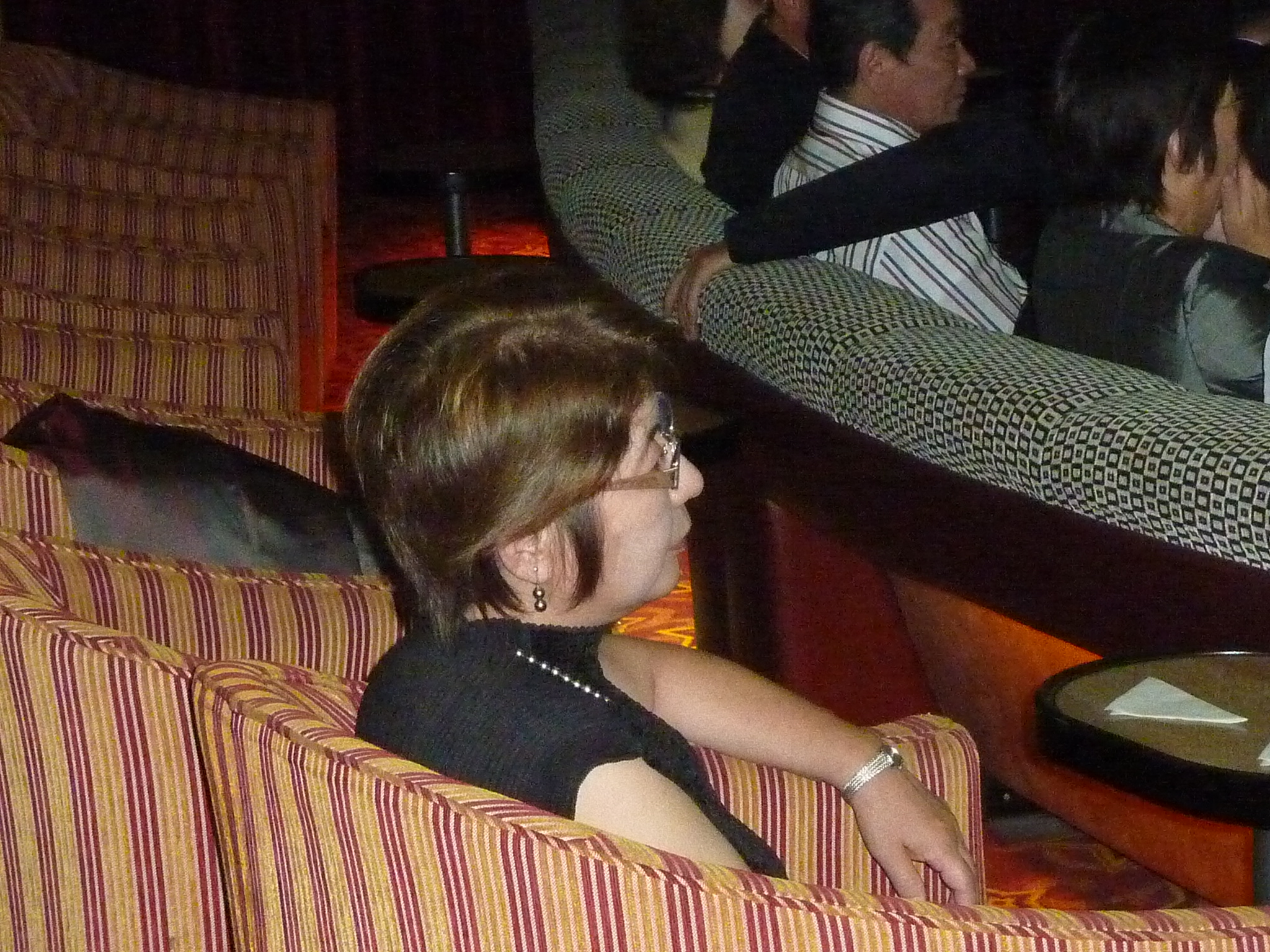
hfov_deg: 18.5
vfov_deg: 14.0
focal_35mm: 106
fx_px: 3889
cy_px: 476
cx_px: 635
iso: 1000
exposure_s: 1/30
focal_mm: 9.7
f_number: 3.9
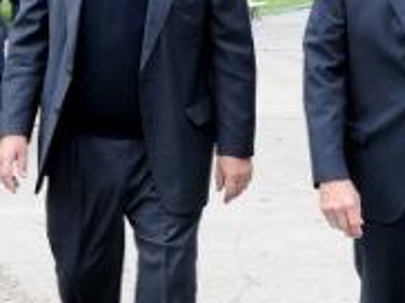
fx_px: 666
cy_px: 136
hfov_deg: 32.4
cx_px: 51
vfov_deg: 25.6
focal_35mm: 57
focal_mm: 24
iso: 800
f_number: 8
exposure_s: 1/250
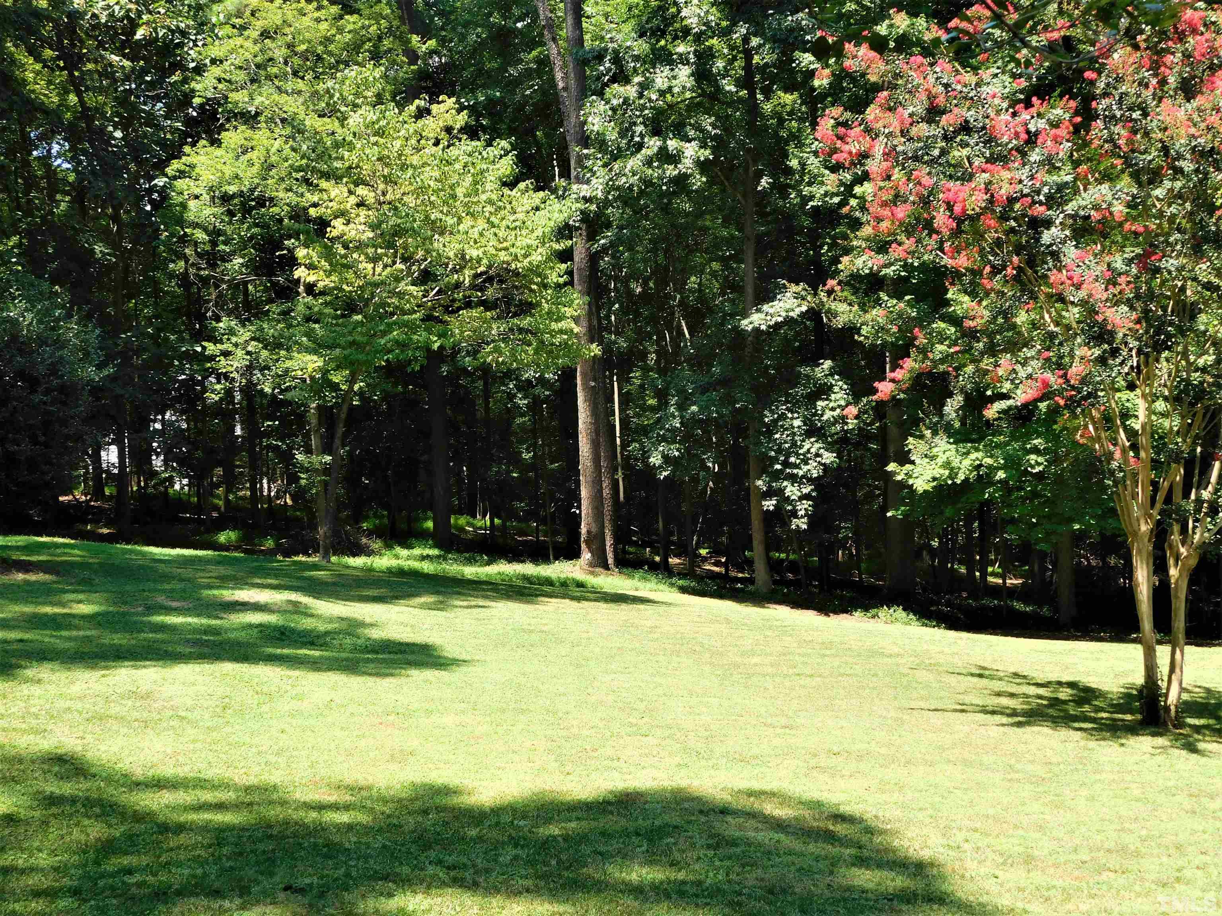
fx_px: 1589
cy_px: 458
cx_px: 611
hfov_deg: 42.1
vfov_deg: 32.2
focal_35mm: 45
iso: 125
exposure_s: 1/320
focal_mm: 8
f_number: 3.7
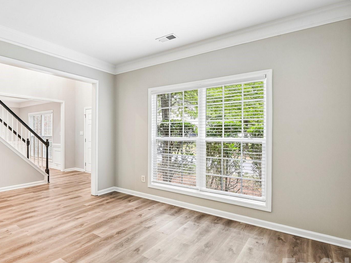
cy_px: 134
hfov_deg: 77.6
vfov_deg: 66.0
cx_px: 103
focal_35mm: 20
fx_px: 203
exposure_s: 1/3.33
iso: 200
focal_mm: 14
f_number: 8
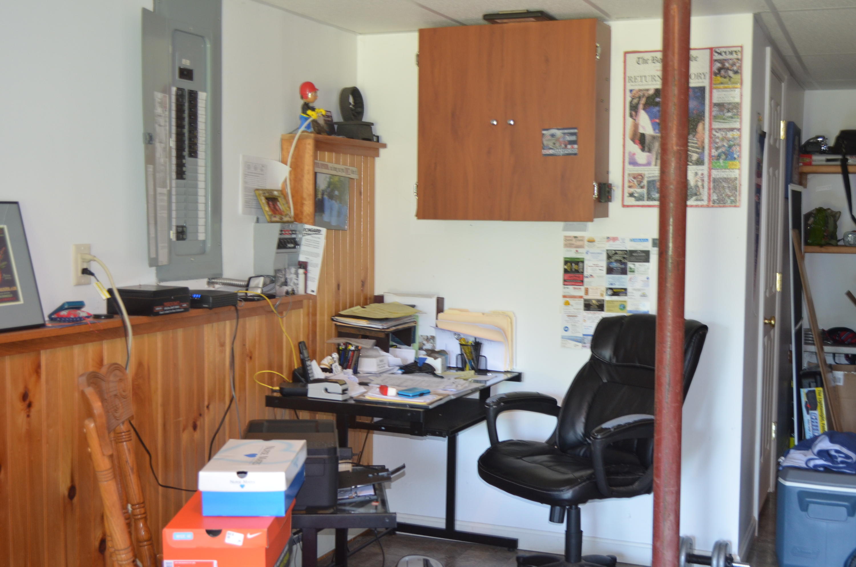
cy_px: 284
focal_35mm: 48
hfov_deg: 41.2
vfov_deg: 28.0
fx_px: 1139
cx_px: 428
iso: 640
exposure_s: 1/15
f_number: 4.8
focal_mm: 32
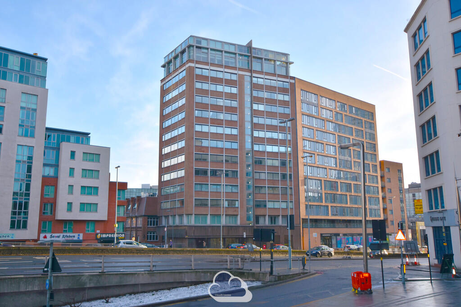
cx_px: 230
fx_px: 384
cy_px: 154
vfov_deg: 43.6
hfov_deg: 61.9
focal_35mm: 30
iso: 160
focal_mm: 20
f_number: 5.6
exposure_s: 1/250
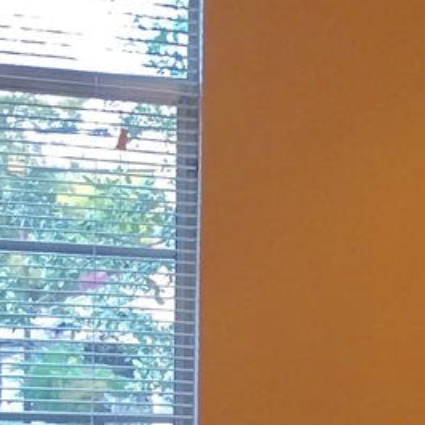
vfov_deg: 12.3
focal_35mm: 139
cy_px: 481
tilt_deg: -5.3
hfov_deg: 11.8
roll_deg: -2.4
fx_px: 1931
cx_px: 692
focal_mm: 4.15
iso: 80
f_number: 2.2
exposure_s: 1/30
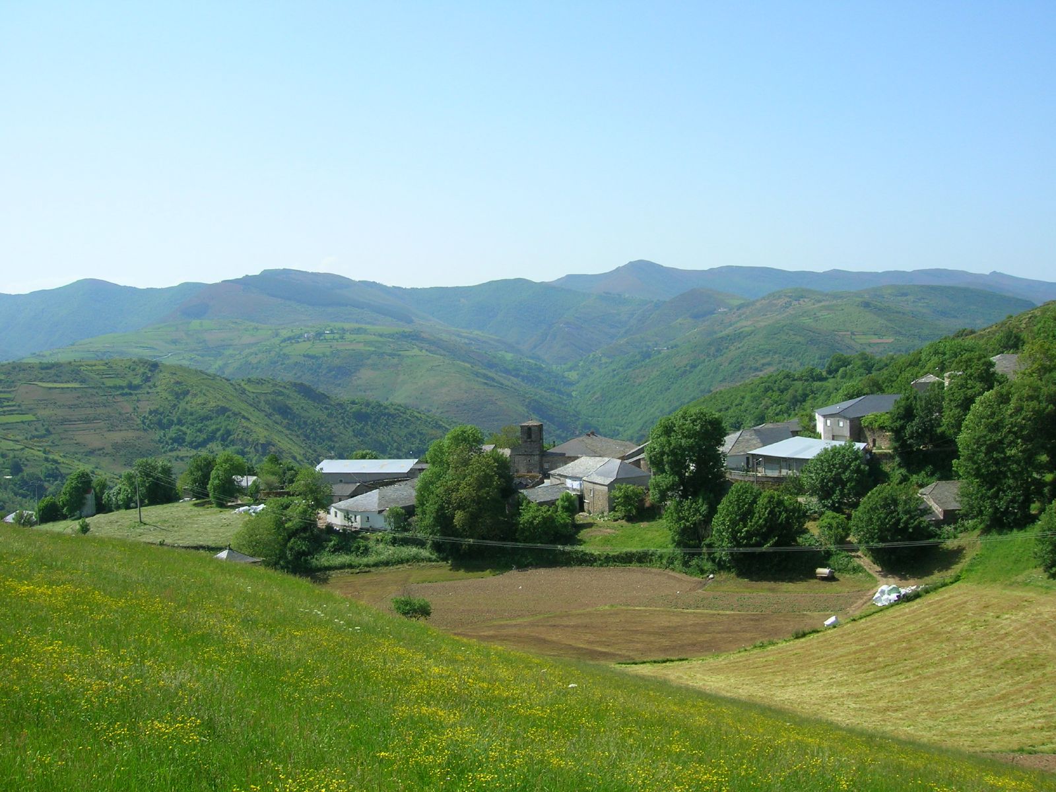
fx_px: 1037
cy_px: 396
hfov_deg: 54.0
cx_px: 528
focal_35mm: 34
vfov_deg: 41.8
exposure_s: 1/314
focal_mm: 5.7
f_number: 4.9
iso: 50
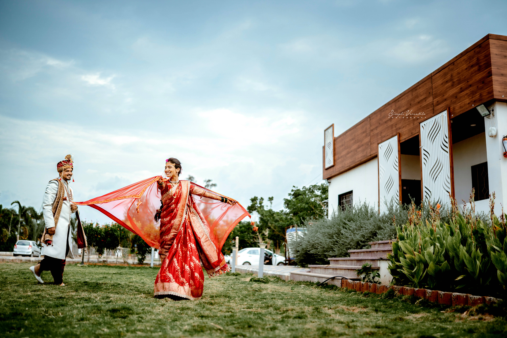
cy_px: 169
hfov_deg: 54.4
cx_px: 254
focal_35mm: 35
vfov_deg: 37.9
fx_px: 493
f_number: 1.4
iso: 100
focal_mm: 35
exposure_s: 1/1250
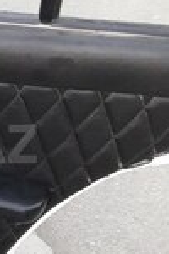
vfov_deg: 21.2
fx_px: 676
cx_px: -93
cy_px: 144
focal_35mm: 96
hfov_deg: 13.4
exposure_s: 1/17
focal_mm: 3.7
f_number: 1.9
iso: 320
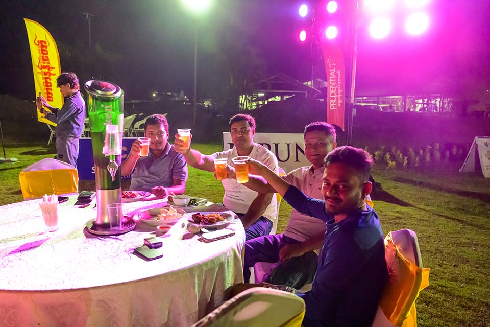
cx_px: 245
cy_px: 164
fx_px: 395
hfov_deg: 63.7
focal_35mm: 29
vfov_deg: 45.0
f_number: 4
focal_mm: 29
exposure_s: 1/250
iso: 12800
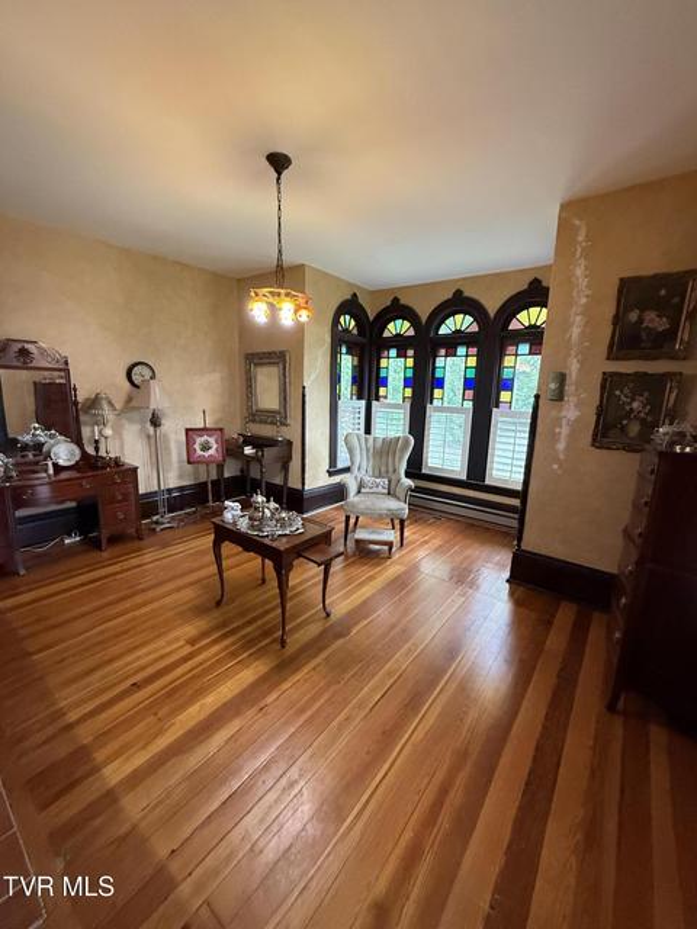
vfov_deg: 102.1
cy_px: 464
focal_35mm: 14
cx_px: 348
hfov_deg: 85.7
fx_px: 376
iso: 500
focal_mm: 2.22
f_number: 2.2
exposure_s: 1/60
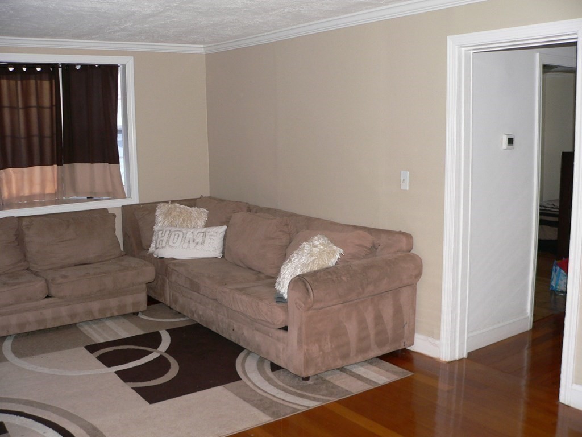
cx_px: 291
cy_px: 218
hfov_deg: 51.4
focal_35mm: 36
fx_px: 605
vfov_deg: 39.7
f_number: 2.8
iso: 150
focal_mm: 6
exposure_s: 1/60
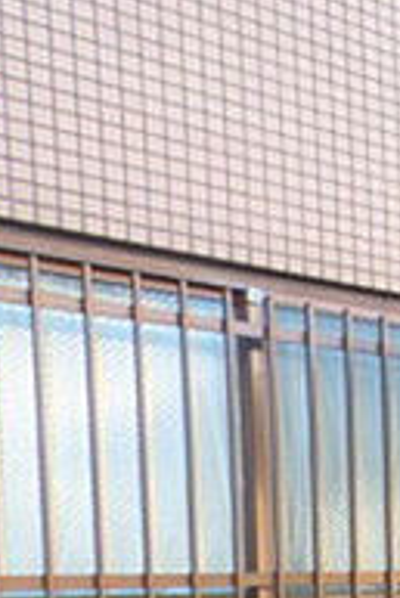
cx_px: 971
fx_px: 1148
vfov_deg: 27.7
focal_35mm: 69
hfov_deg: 13.8
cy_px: 579
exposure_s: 1/20
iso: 400
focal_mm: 3.58
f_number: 6.3
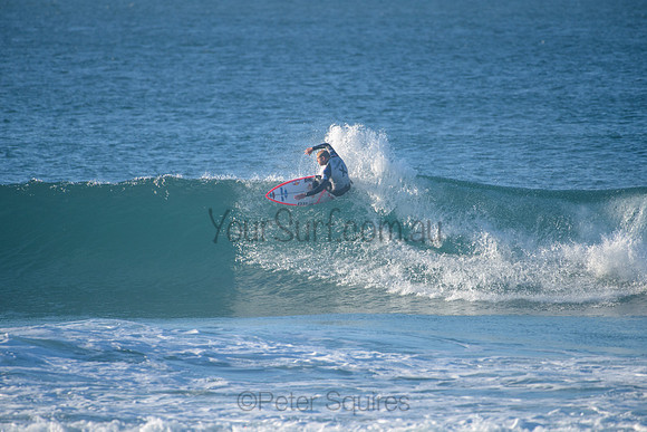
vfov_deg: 2.5
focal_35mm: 540
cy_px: 206
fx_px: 9701
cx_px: 324
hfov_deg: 3.8
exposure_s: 1/2000
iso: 400
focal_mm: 500
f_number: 5.6
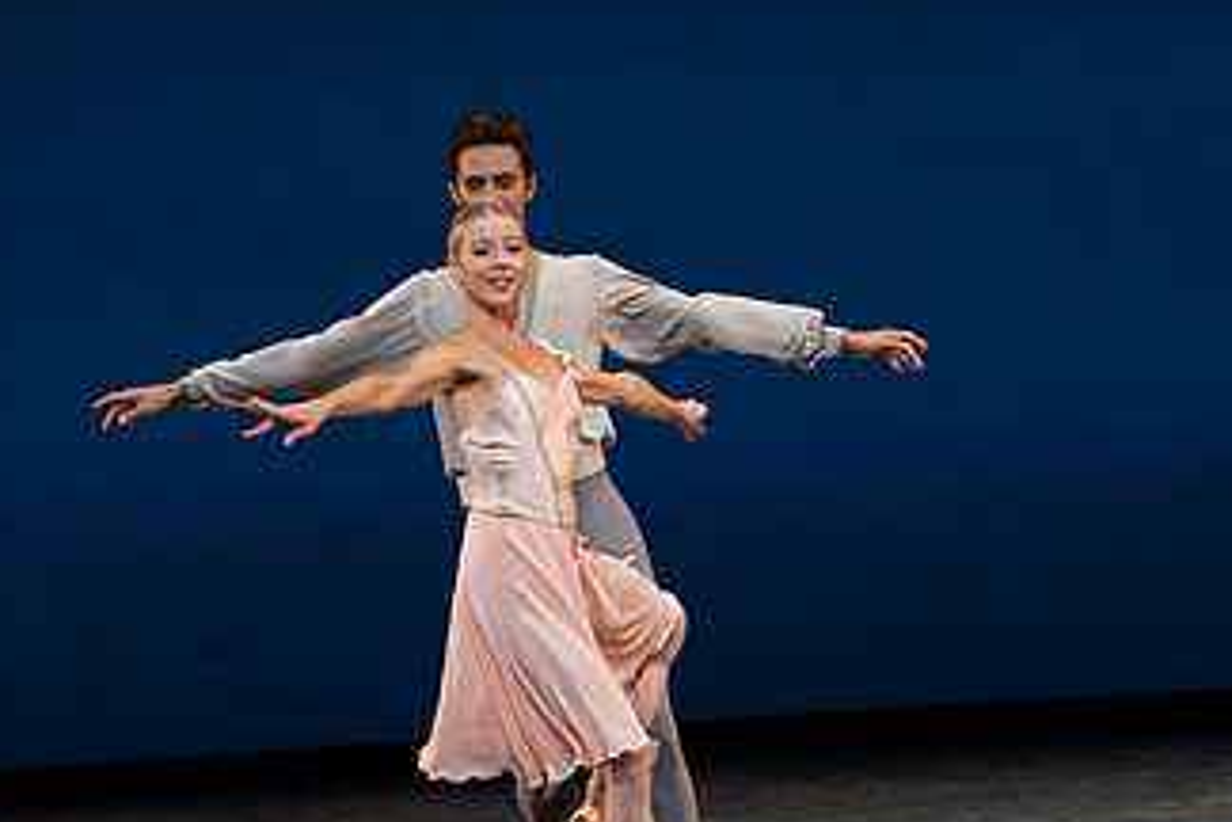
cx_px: 327
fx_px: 11772
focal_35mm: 344
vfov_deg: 4.0
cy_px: 386
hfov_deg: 6.0
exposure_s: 1/500
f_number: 8
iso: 3200
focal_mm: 192
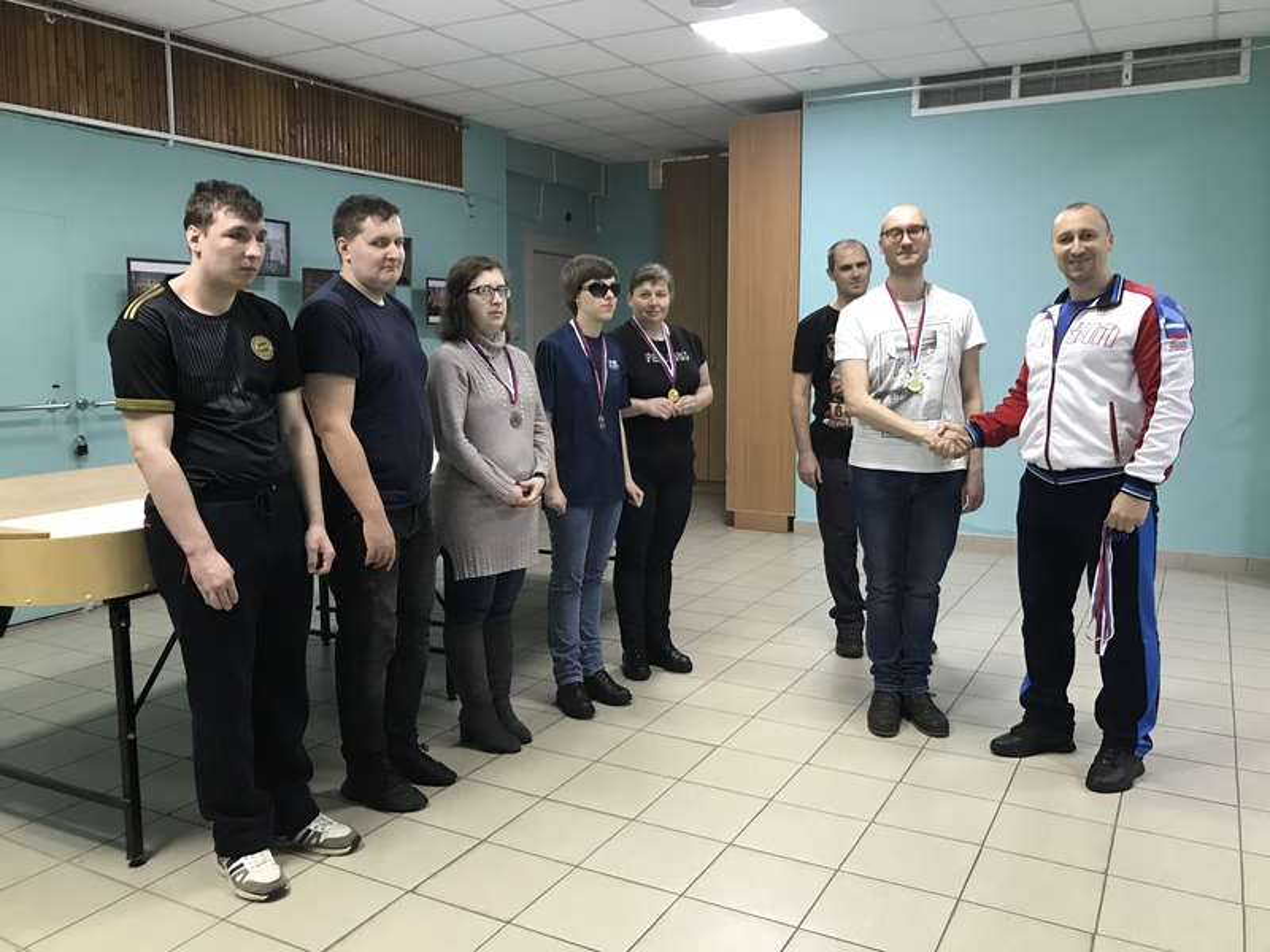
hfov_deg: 63.4
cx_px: 635
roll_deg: +0.0
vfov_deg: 49.7
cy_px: 476
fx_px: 1027
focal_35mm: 28
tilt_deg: -8.0
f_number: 1.8
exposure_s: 1/17
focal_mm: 3.99
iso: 64
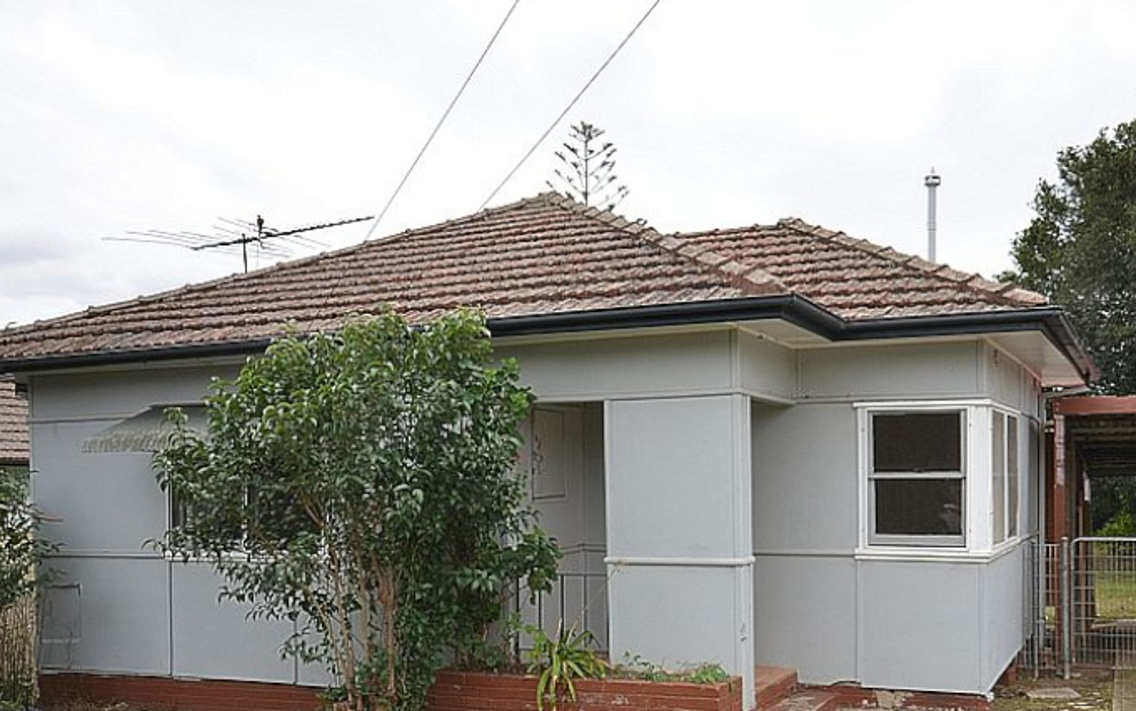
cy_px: 505
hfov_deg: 75.6
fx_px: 712
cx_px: 722
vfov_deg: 51.4
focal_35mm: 23
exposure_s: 1/60
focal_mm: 10
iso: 220
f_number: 4
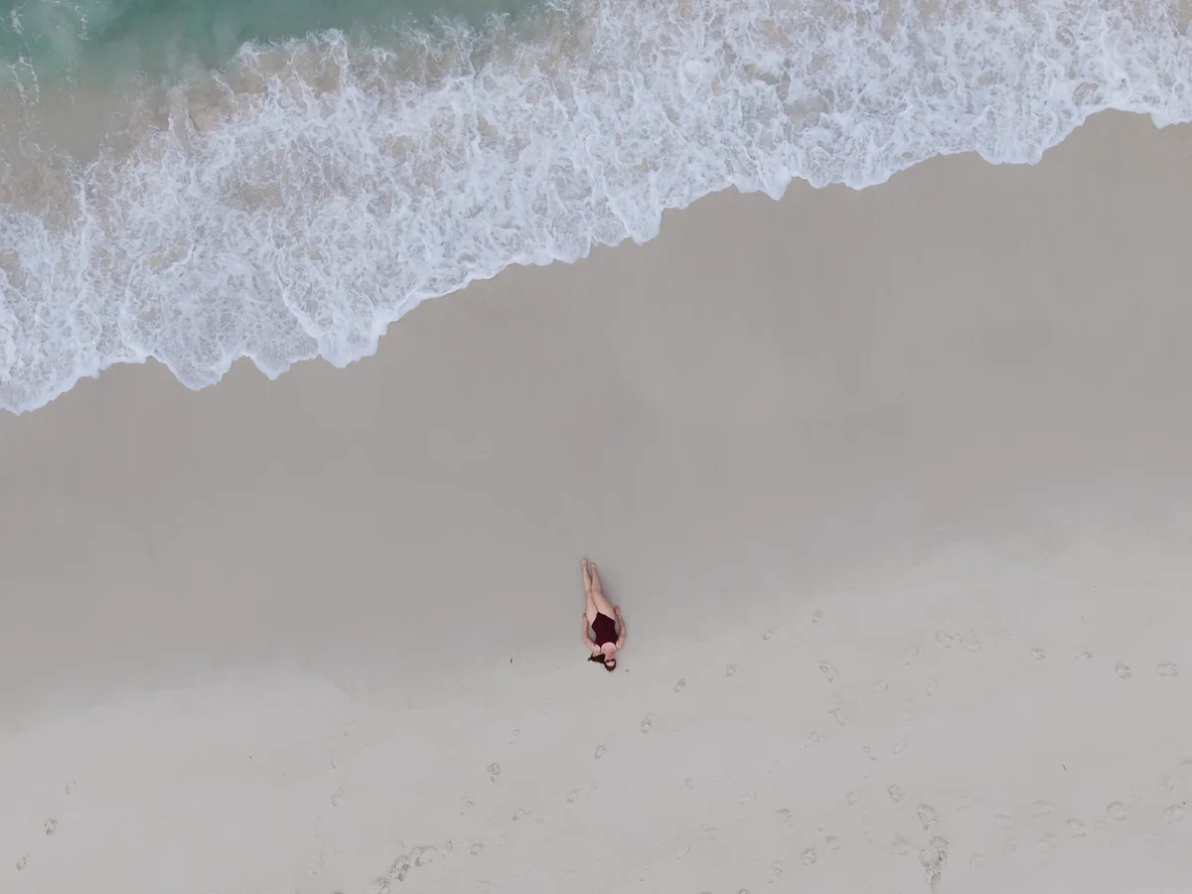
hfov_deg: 71.6
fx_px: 826
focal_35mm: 24
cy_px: 447
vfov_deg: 56.8
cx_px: 596
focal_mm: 8.67
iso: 100
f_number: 1.8
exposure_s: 1/160
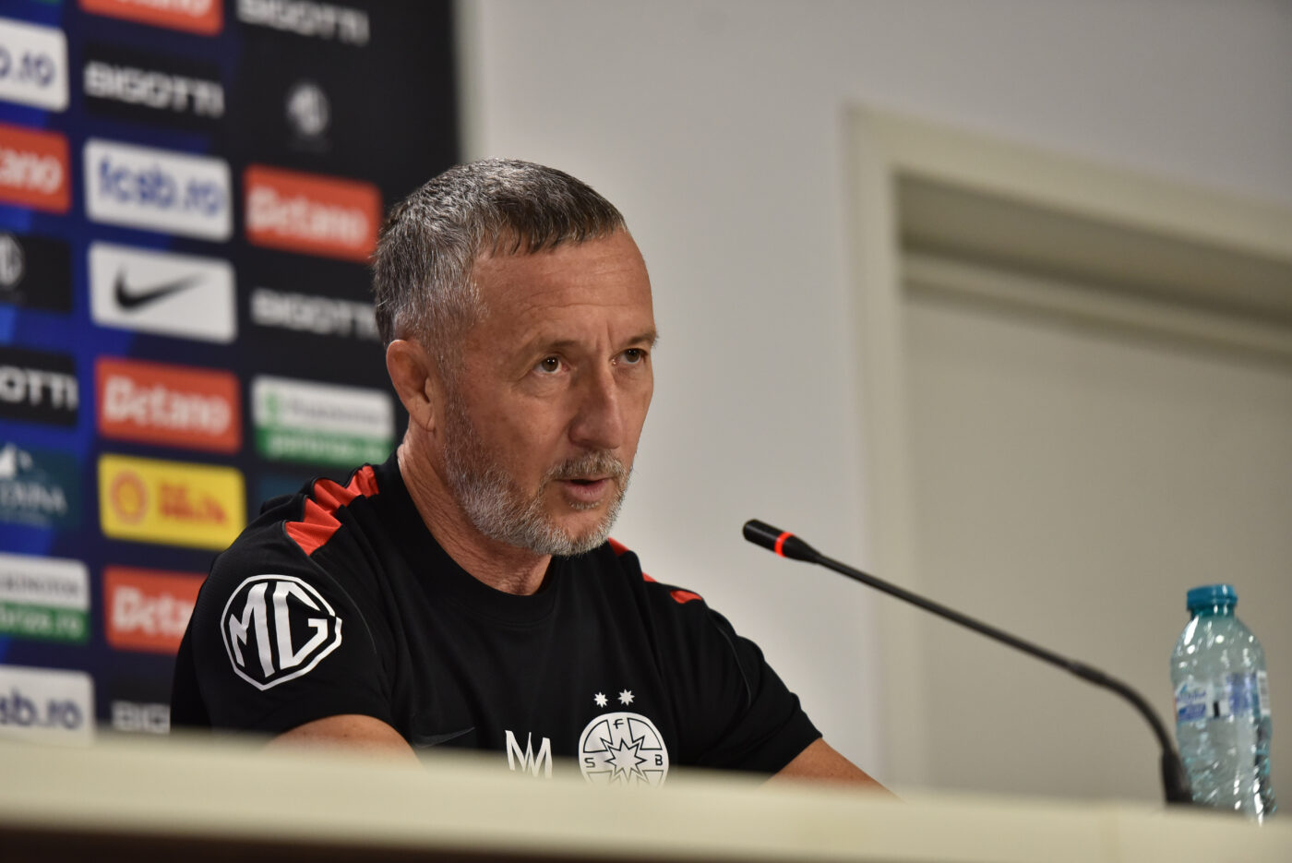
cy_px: 432
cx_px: 646
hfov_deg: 12.1
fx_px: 6104
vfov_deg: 8.1
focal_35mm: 170
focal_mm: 170
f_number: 3.2
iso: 2000
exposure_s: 1/1000
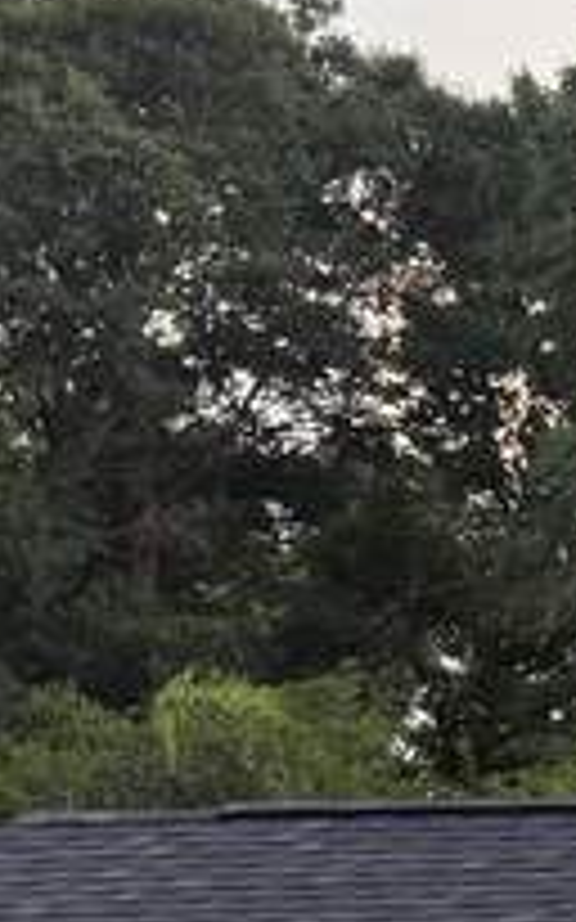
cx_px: 1796
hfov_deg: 7.2
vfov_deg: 12.7
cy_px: 1223
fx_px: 3996
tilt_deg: +1.3
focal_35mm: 159
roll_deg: +0.5
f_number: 1.78
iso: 200
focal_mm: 6.76
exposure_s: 1/184
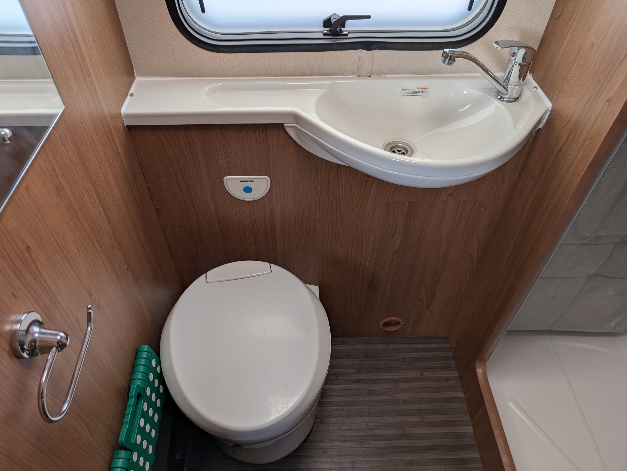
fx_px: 435
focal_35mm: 24
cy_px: 236
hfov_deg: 71.6
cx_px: 314
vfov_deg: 56.8
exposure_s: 1/36.5
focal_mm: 6.9
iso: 13
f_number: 1.68
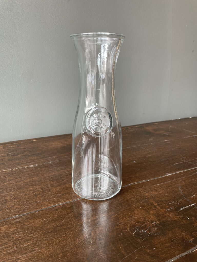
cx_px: 98
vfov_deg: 67.3
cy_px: 131
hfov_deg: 53.1
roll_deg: +0.0
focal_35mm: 26
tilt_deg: -19.1
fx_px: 197
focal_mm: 4.2
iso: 80
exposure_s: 1/60
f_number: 1.6
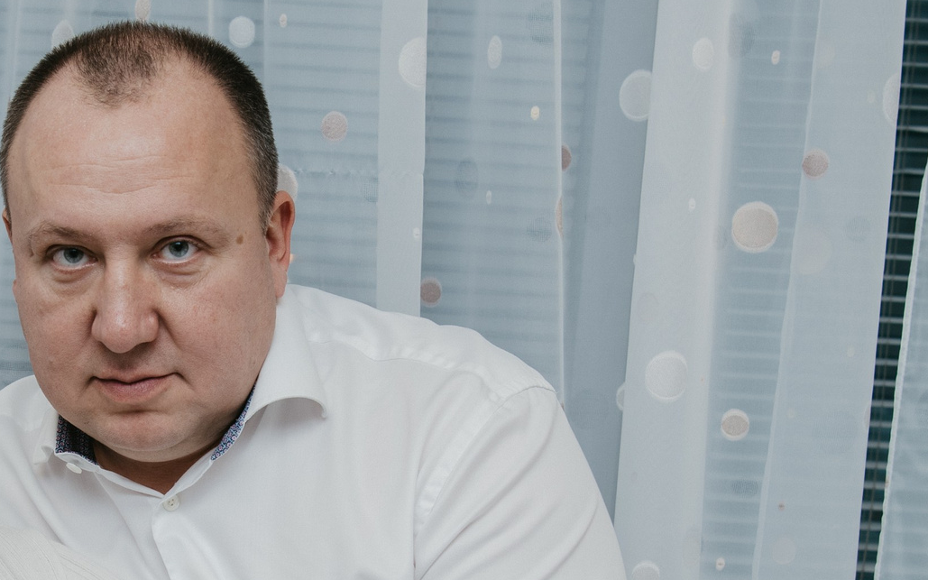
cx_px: 173
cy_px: 516
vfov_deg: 16.3
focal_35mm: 79
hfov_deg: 25.7
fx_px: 1998
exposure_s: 1/160
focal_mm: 28
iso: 80
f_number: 4
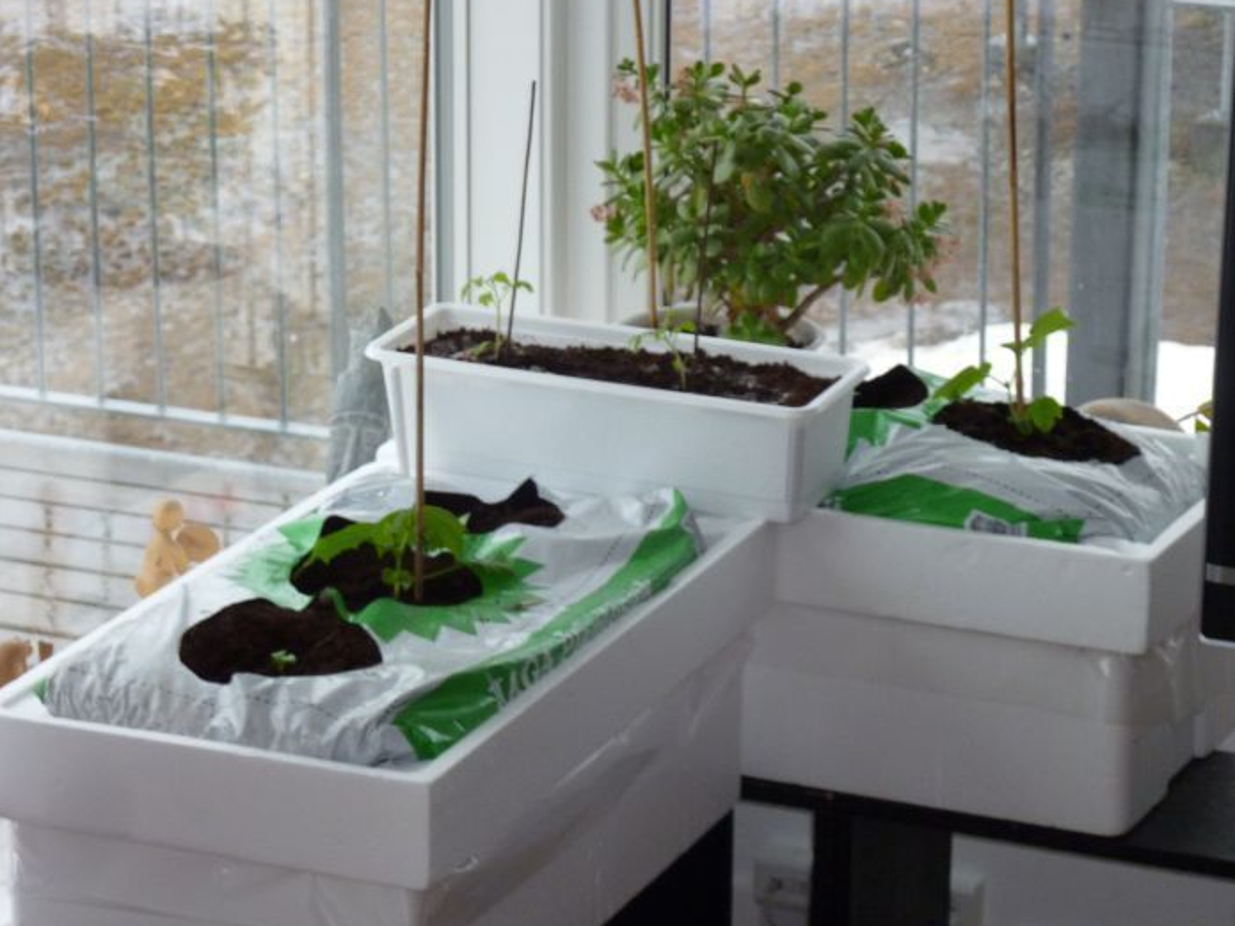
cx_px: 622
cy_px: 512
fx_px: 4887
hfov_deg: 14.4
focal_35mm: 137
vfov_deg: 10.8
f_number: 4.4
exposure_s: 1/100
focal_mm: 19.5
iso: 200
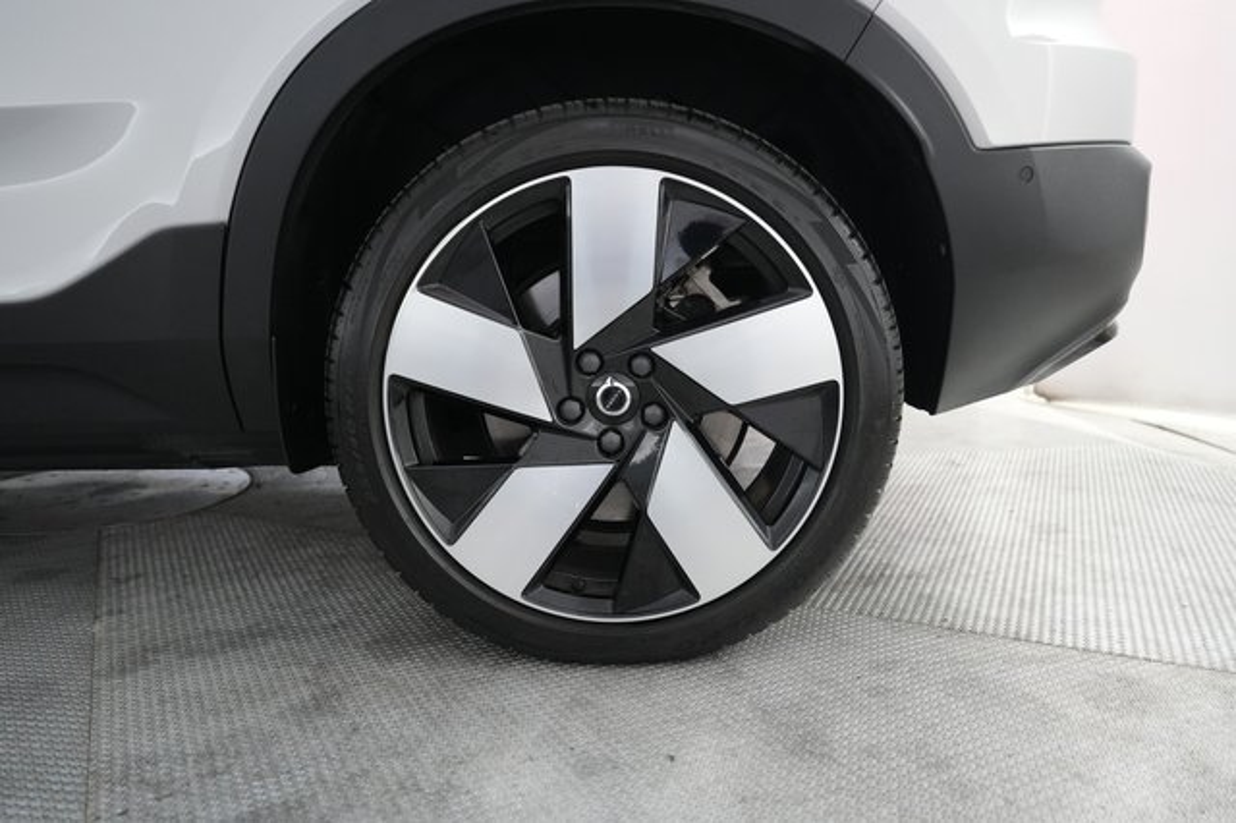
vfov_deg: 49.5
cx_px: 618
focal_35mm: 26
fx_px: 892
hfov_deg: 69.4
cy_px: 412
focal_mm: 26
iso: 4000
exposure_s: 1/160
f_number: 2.8
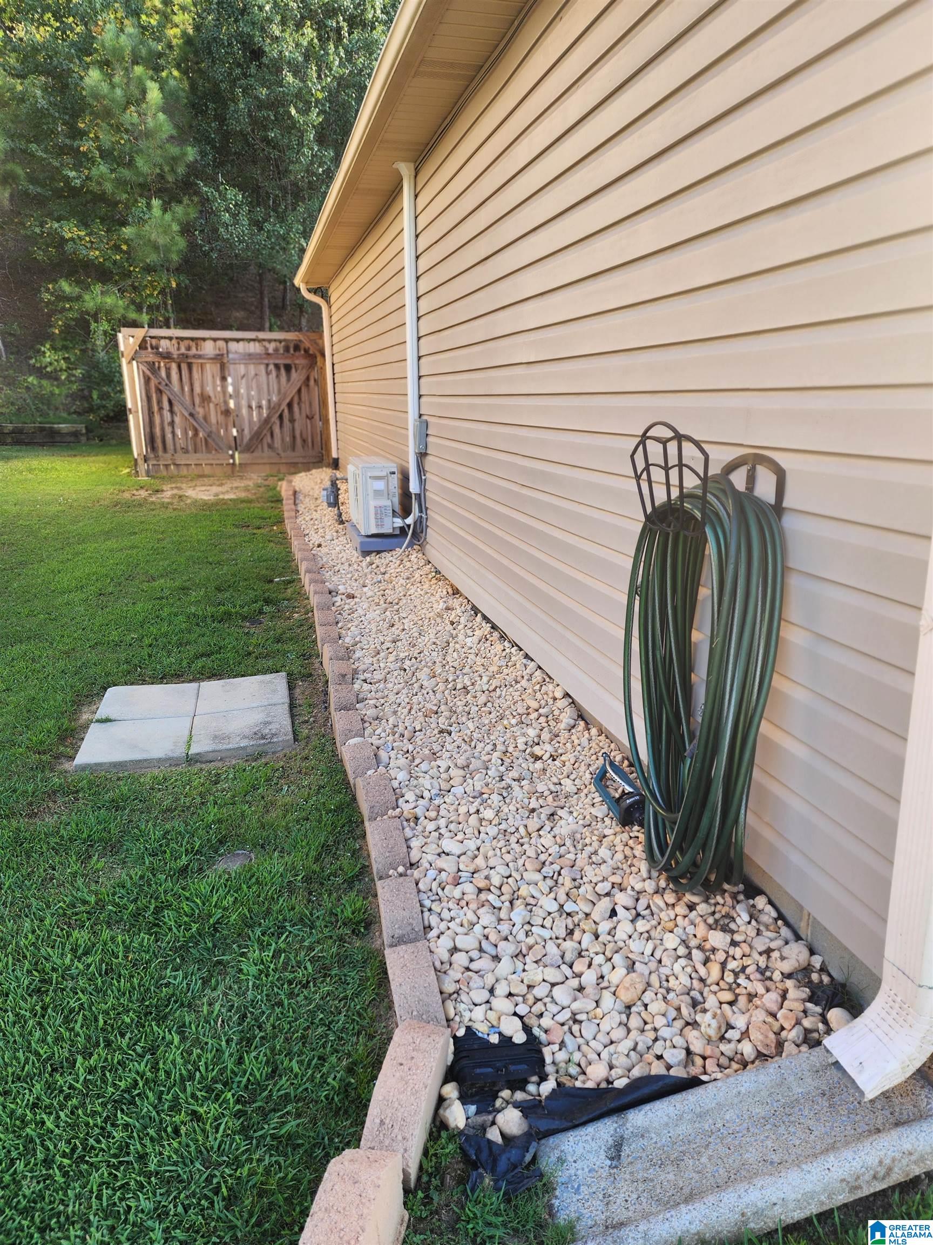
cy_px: 622
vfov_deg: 73.9
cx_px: 466
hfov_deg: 58.9
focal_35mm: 23
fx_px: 827
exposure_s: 1/120
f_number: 1.8
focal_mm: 6.4
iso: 20
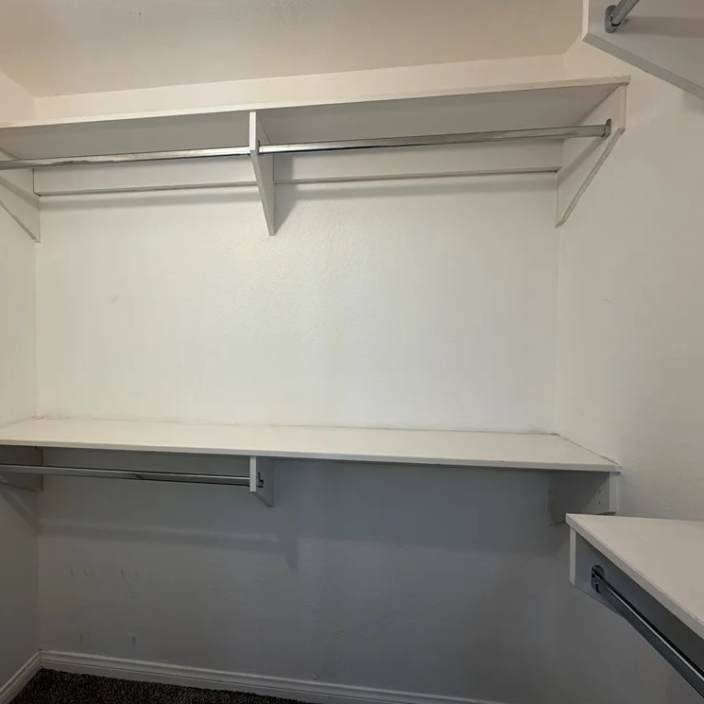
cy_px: 343
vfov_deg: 84.0
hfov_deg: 83.3
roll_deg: +0.0
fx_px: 391
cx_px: 297
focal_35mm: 17
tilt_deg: -1.1
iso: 200
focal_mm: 2.22
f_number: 2.2
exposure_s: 1/120
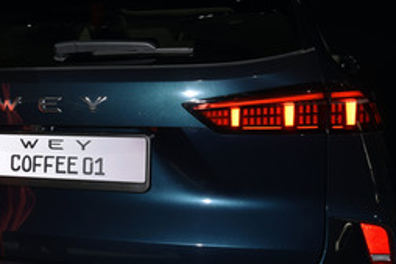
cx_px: 54
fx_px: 605
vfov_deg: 24.6
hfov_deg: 34.6
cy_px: 116
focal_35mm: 55
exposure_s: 1/125
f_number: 6.3
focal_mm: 31
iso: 400
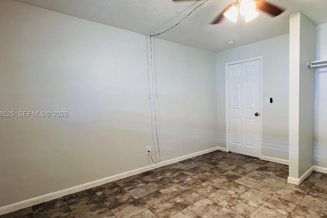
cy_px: 115
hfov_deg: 84.9
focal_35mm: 19
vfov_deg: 64.5
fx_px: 173
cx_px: 208
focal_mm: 1.57
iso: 125
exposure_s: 1/60
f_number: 1.8
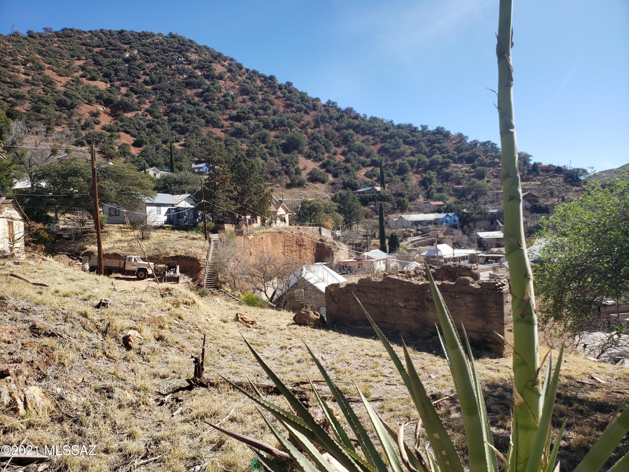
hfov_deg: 67.3
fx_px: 472
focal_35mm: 26
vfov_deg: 53.1
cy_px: 236
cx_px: 314
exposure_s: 1/1019
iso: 50
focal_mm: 4.3
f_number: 2.4
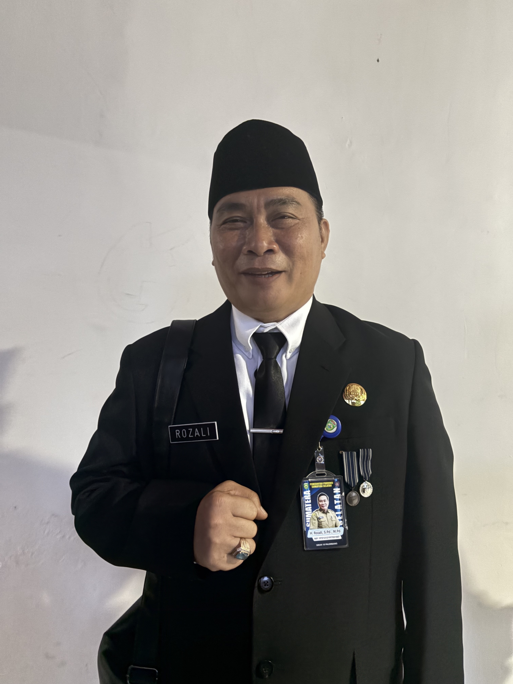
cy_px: 342
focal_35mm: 26
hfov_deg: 53.1
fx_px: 514
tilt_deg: -3.5
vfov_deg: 67.3
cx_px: 256
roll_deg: -0.5
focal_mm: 5.96
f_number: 1.6
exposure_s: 1/26
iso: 1000
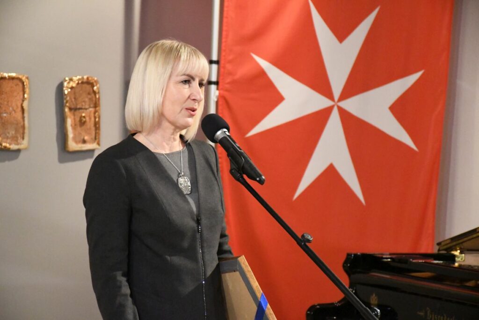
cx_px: 240
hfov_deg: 16.1
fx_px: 1690
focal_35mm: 127
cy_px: 160
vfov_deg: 10.8
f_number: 5.6
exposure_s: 1/160
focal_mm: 85
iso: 16000
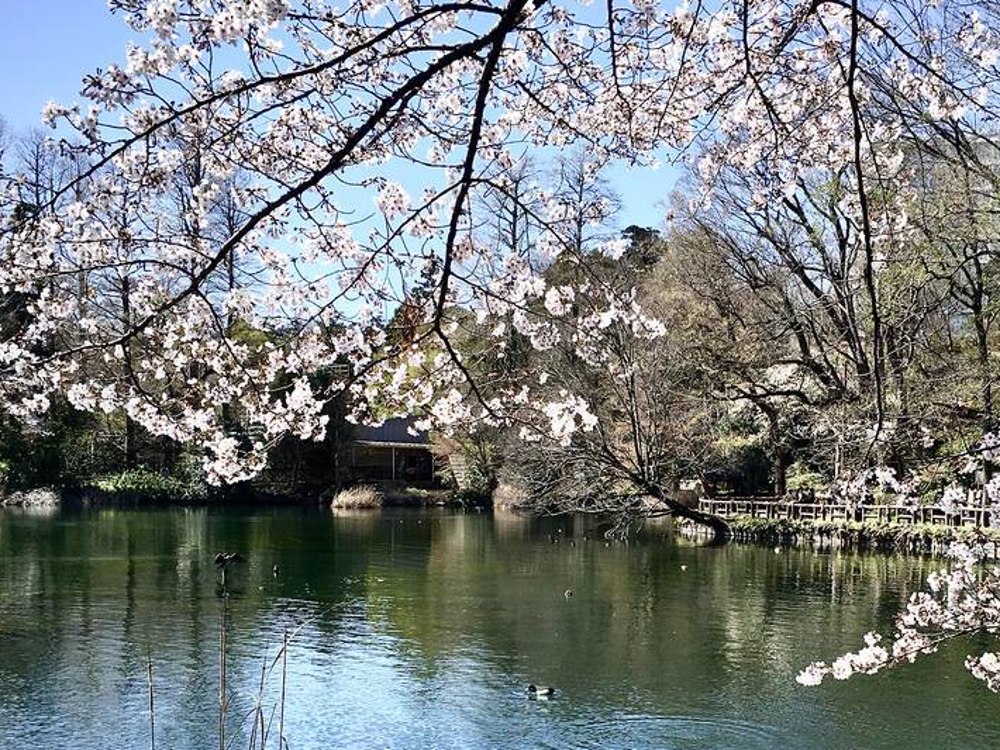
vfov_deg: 29.2
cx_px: 610
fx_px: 1416
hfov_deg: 38.7
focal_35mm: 49
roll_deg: -1.5
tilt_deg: -5.2
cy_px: 577
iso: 25
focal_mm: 4.15
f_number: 2.2
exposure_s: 1/974
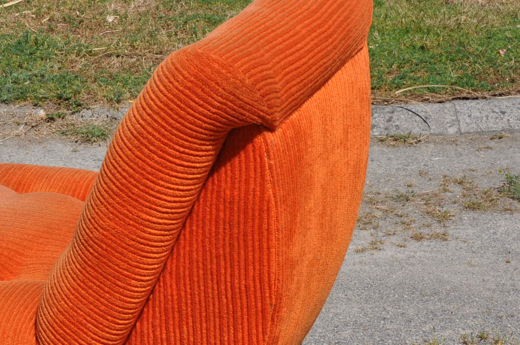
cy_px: 259
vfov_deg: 11.4
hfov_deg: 17.0
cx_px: 173
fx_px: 1731
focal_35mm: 120
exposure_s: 1/250
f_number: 16
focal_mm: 48
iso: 250
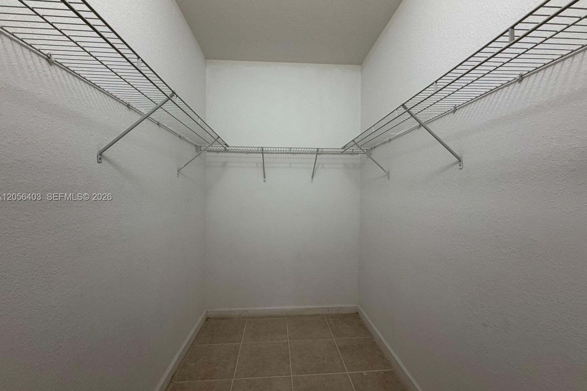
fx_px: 245
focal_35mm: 15
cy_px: 198
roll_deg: +0.1
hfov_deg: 100.4
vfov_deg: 77.3
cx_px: 297
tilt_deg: -1.0
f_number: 2.2
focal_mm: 2.22
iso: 160
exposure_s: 1/60
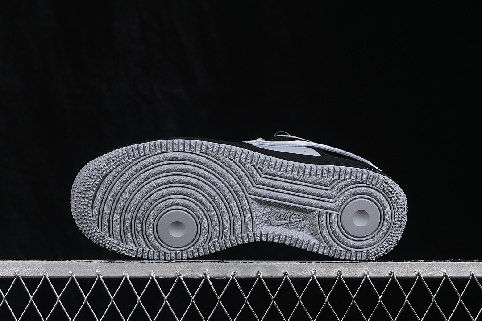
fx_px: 1004
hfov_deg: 27.0
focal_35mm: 75
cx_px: 241
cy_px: 160
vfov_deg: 18.2
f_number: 8
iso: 160
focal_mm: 50
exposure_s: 1/80
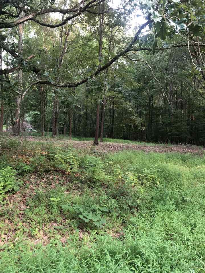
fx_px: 221
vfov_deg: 63.4
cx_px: 102
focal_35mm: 28
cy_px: 136
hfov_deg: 49.7
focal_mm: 3.99
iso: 40
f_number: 1.8
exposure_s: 1/20
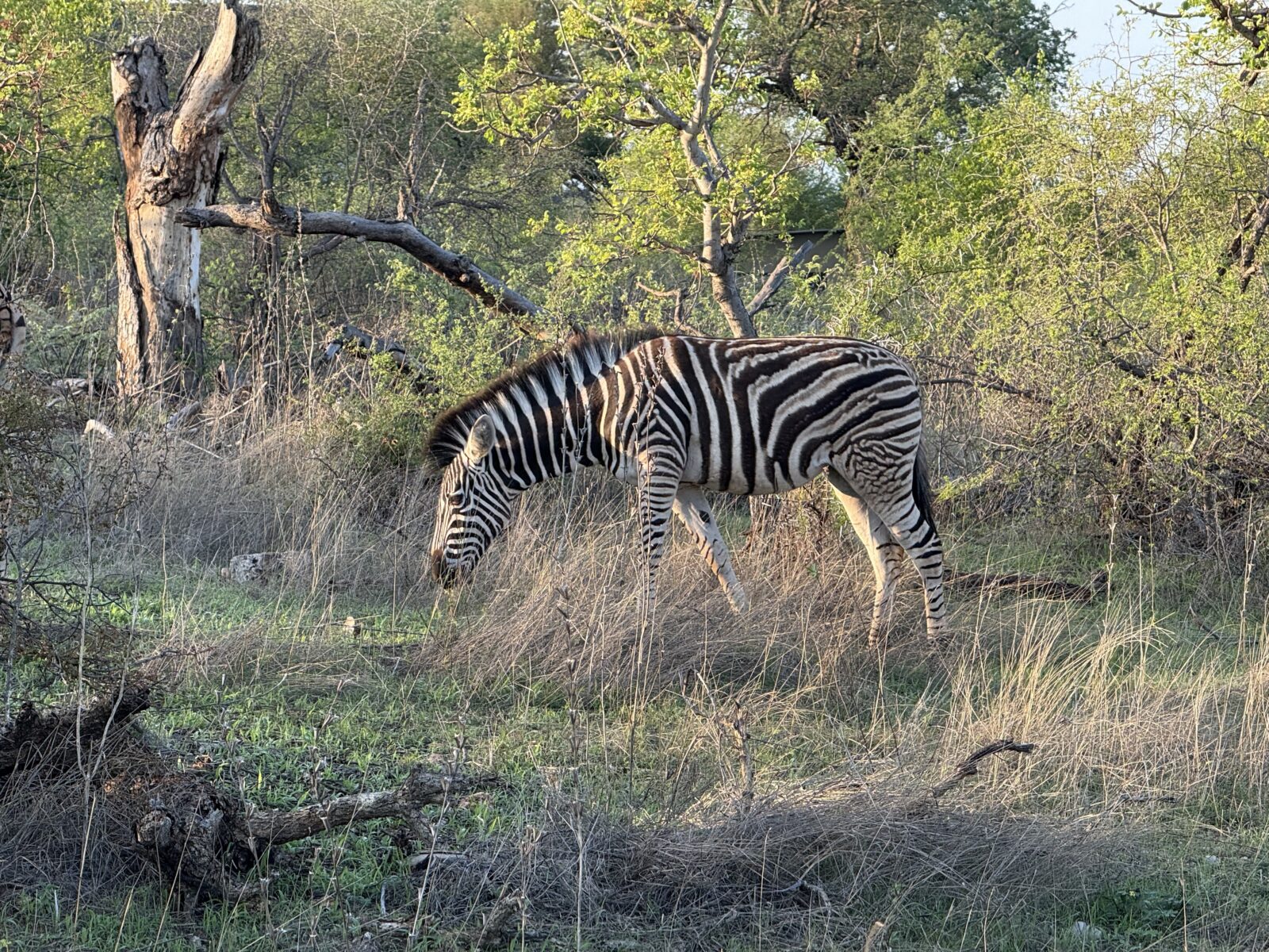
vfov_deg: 12.3
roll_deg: +0.5
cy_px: 476
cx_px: 634
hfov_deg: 16.4
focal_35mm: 120
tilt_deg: -2.5
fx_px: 4399
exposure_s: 1/179
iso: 50
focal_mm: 15.66
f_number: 2.8
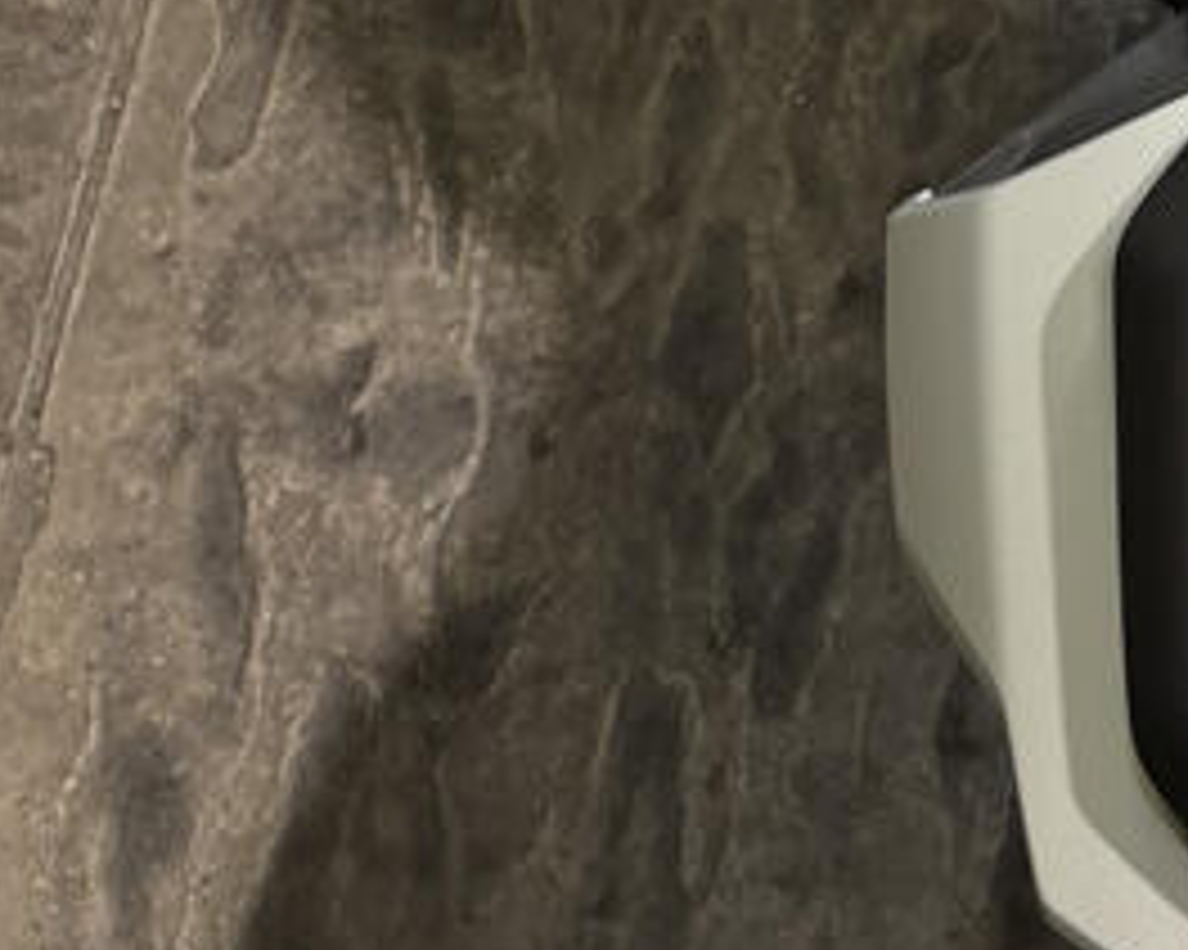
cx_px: 1498
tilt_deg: -53.1
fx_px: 3198
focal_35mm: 91
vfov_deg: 15.8
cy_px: -360
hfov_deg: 19.6
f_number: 1.78
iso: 125
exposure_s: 1/60
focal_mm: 6.76
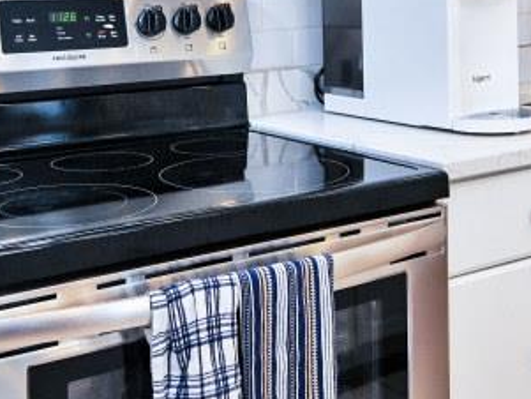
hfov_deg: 28.8
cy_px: -42
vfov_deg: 20.9
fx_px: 1028
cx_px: 344
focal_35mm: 67
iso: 360
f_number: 4
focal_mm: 14
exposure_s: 1/60
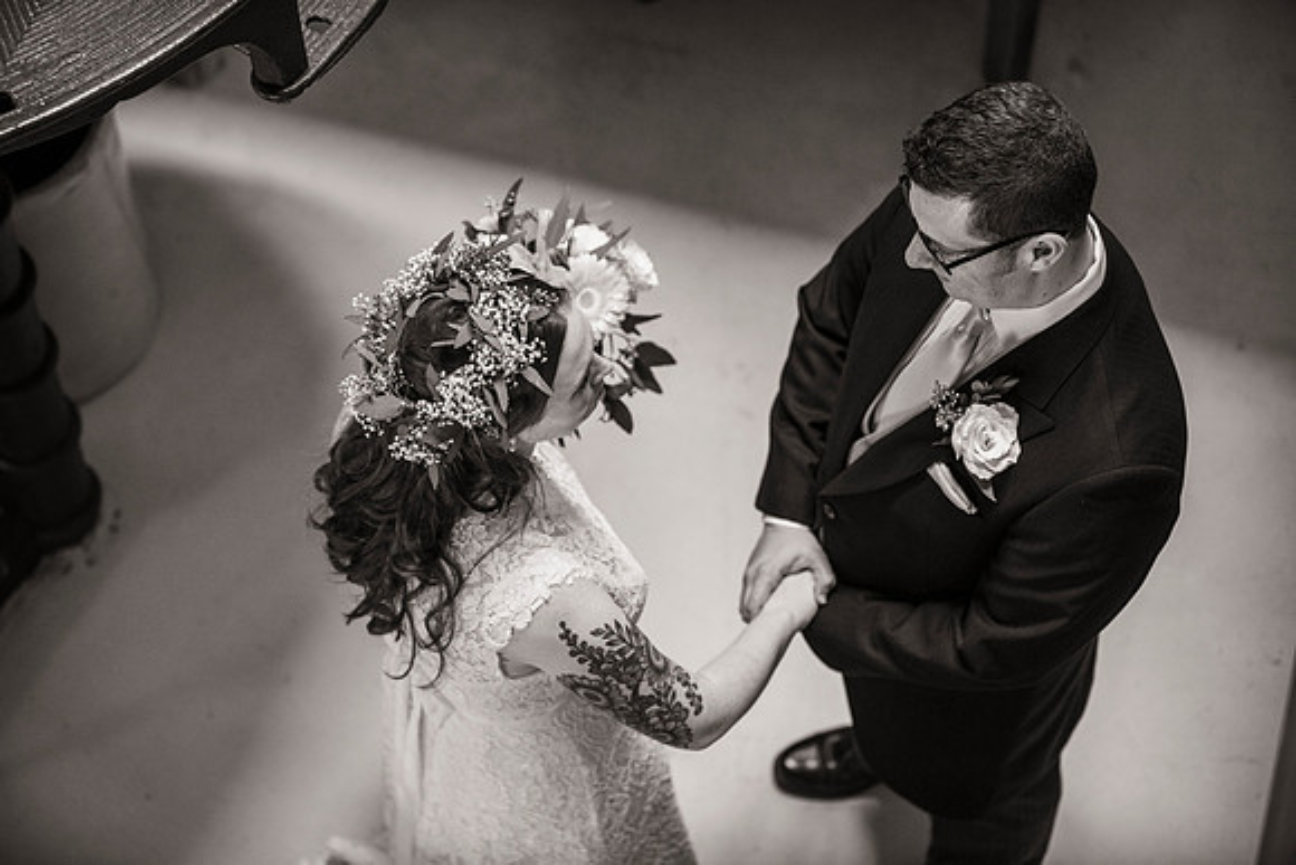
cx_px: 648
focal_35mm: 70
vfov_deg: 19.5
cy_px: 432
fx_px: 2520
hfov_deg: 28.8
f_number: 2.8
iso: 1600
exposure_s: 1/160
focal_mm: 70
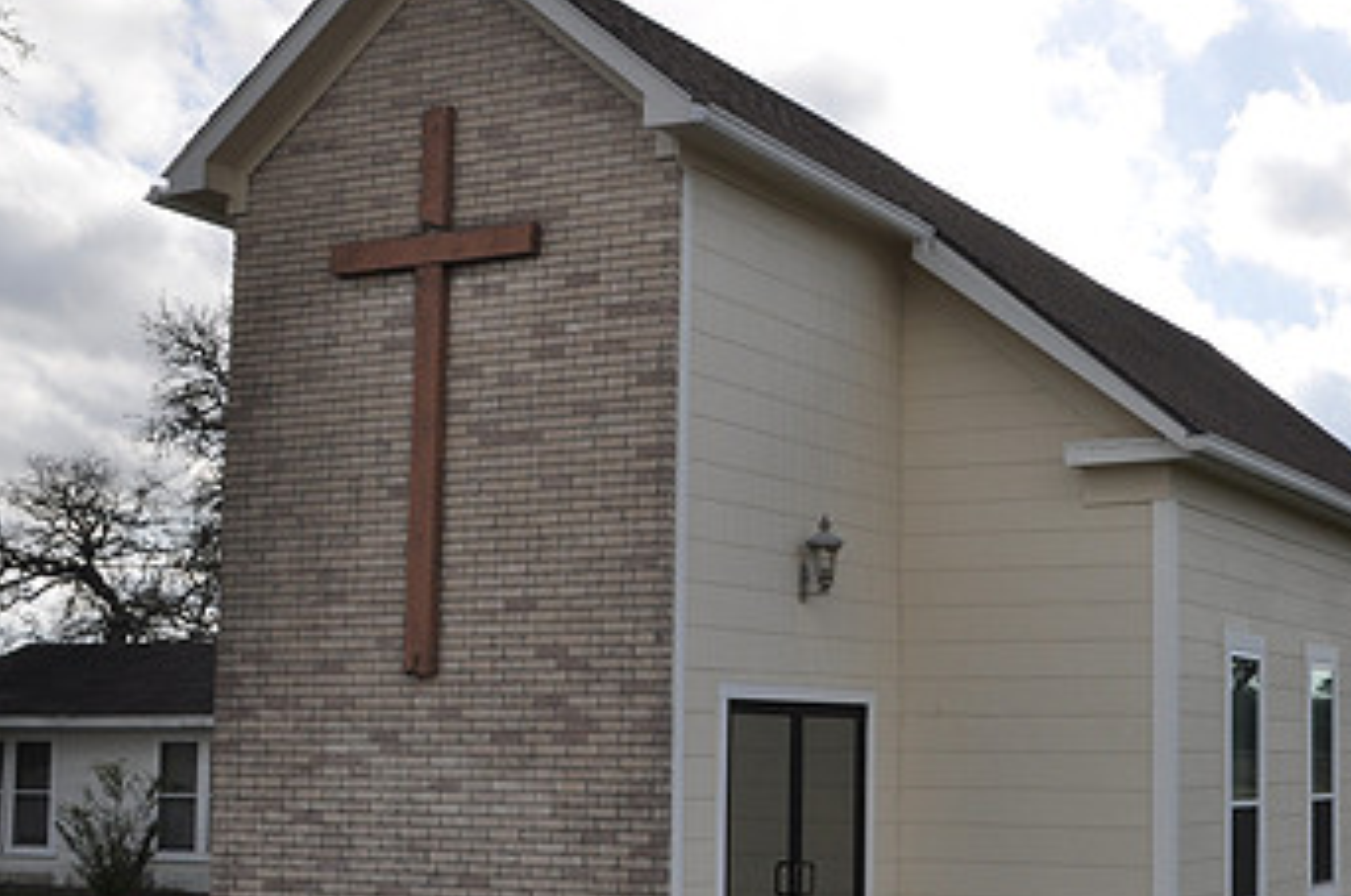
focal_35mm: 56
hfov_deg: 34.6
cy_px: 574
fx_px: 2099
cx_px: 1071
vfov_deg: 24.0
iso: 200
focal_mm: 22
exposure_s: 1/160
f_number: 13
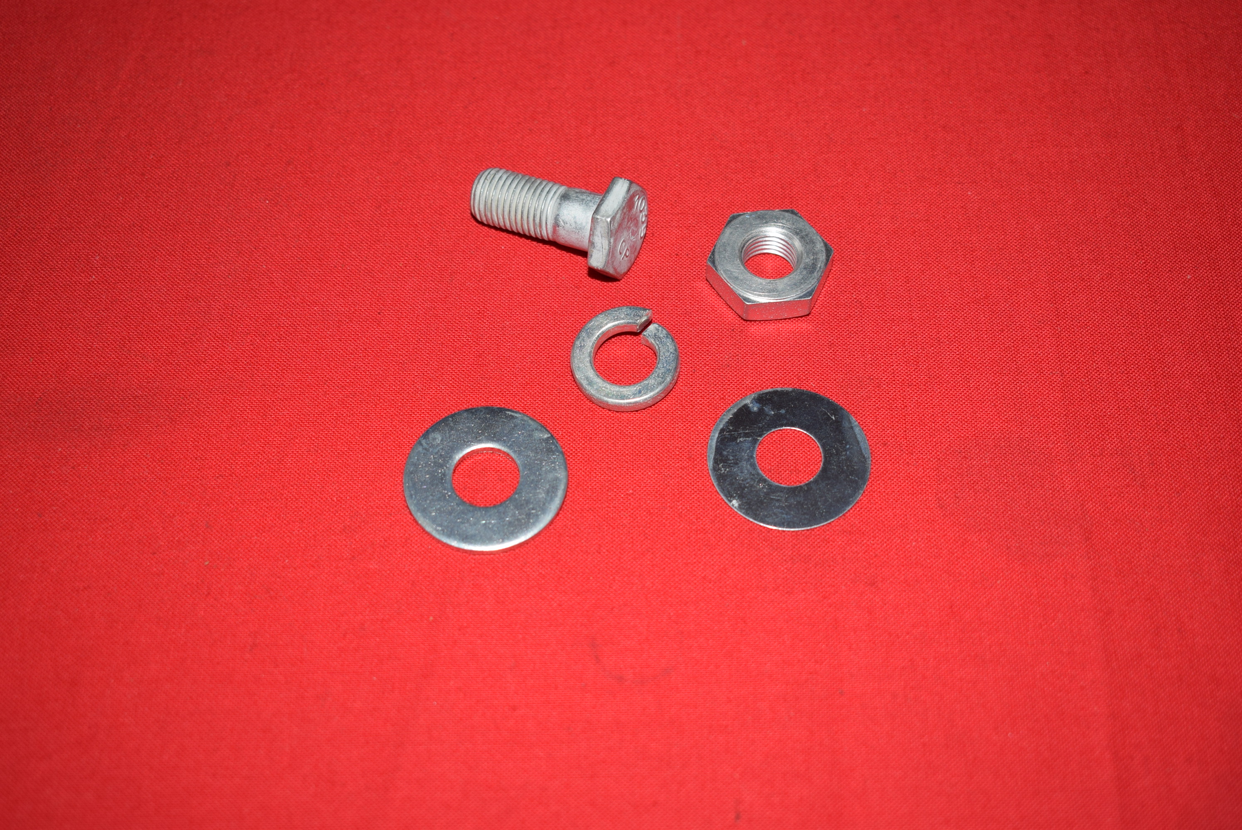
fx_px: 1761
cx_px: 621
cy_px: 415
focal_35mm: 51
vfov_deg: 26.5
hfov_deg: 38.9
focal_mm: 34
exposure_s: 1/125
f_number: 5.6
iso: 160
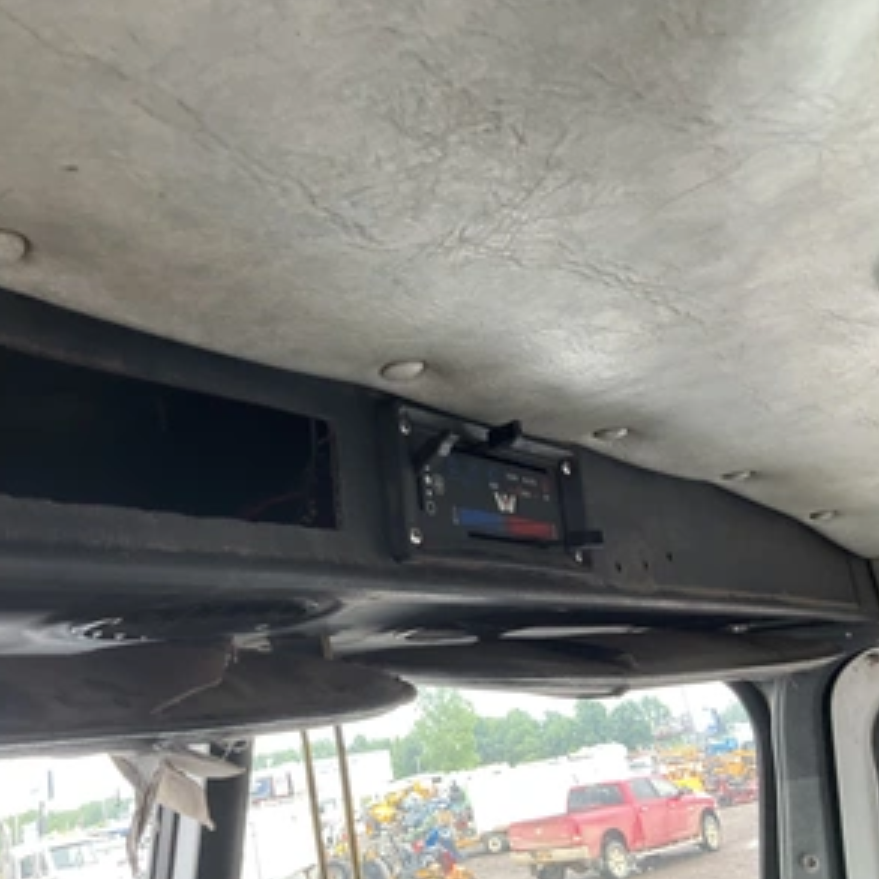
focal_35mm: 35
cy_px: 438
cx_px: 366
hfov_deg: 47.0
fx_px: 1006
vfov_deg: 47.2
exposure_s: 1/60
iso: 125
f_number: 1.8
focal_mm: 3
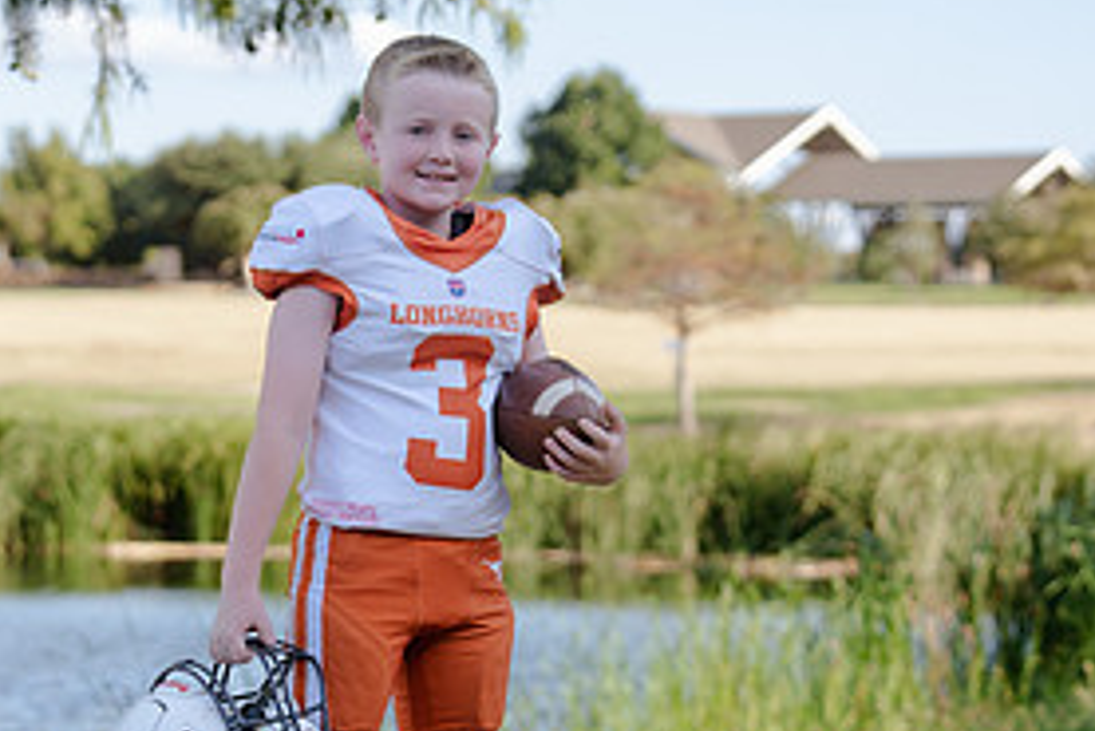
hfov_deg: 13.3
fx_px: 4686
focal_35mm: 154
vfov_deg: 8.9
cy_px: 549
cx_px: 398
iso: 100
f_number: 3.5
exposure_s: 1/320
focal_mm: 70
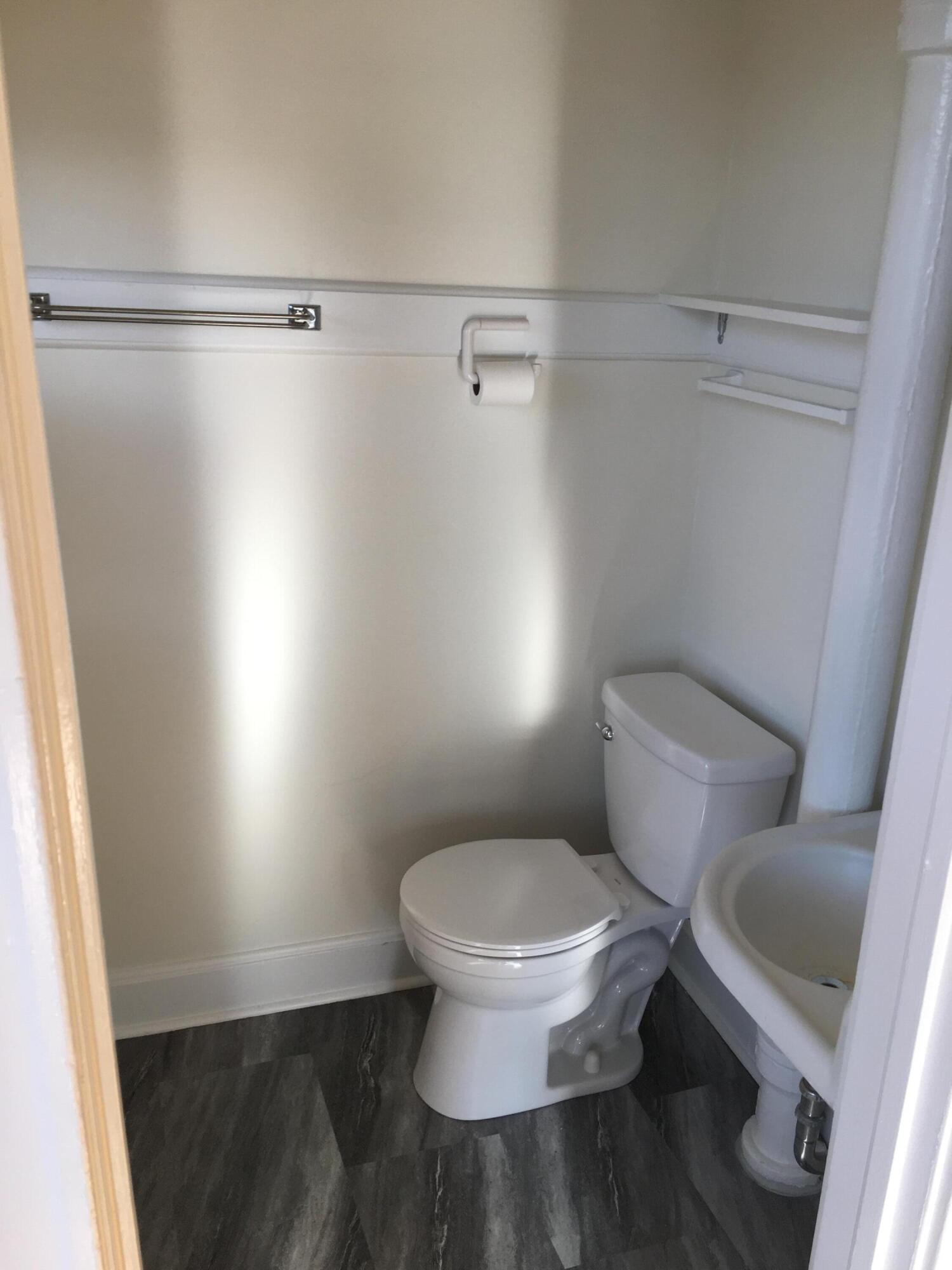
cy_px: 635
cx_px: 476
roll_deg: -0.8
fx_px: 1063
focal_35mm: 29
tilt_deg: -18.9
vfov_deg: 61.7
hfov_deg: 48.2
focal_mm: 4.15
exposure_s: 1/120
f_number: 2.2
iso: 32
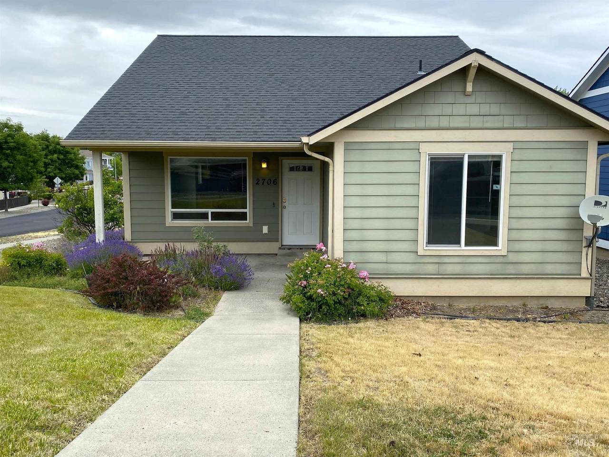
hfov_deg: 60.0
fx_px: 528
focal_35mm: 30
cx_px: 304
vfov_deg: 46.8
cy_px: 228
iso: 32
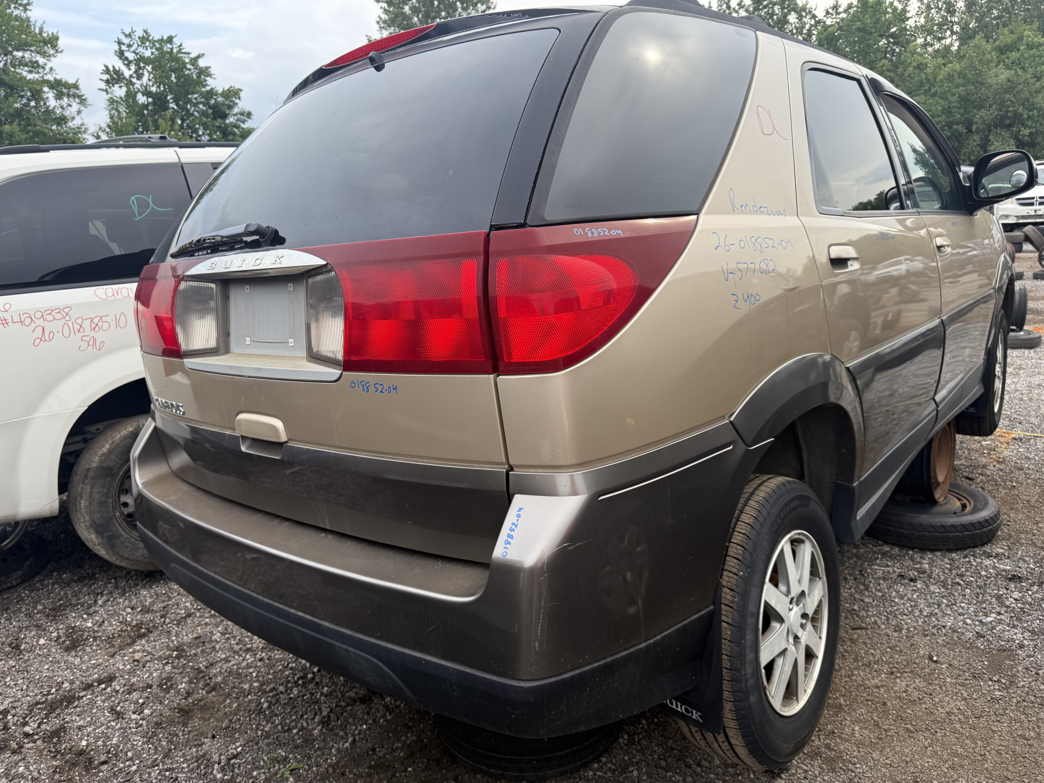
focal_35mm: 24
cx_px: 522
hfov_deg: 71.6
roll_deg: +3.9
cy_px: 392
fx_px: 724
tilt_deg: -12.4
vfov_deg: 56.8
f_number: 1.78
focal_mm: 6.76
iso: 100
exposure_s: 1/1314
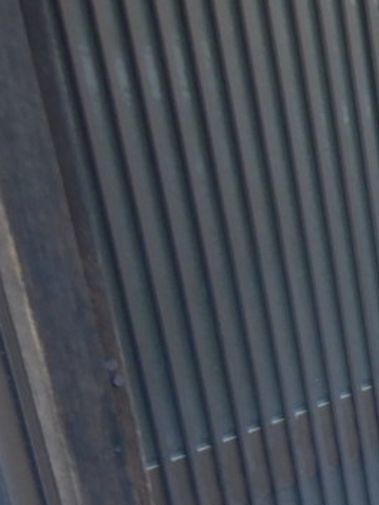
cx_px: 936
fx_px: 1591
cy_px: 825
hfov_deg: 11.2
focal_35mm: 109
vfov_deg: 16.0
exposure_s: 1/60
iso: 125
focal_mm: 4.3
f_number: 2.8
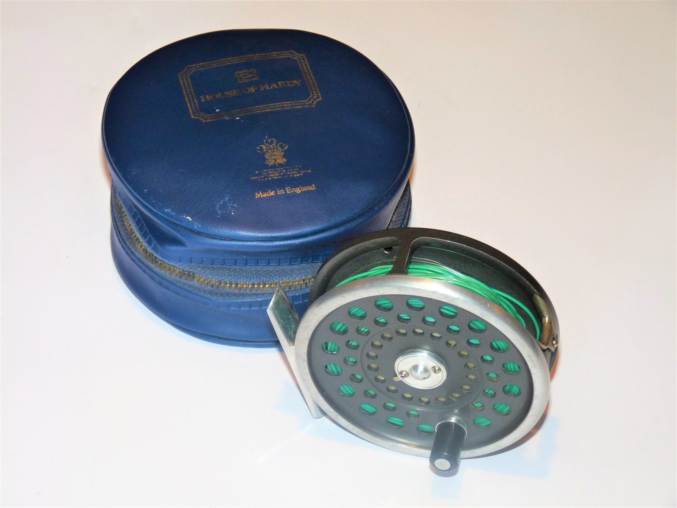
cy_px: 254
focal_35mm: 98
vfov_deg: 15.1
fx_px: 1917
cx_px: 338
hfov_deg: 20.0
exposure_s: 1/40
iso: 100
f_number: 3.6
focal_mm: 17.4
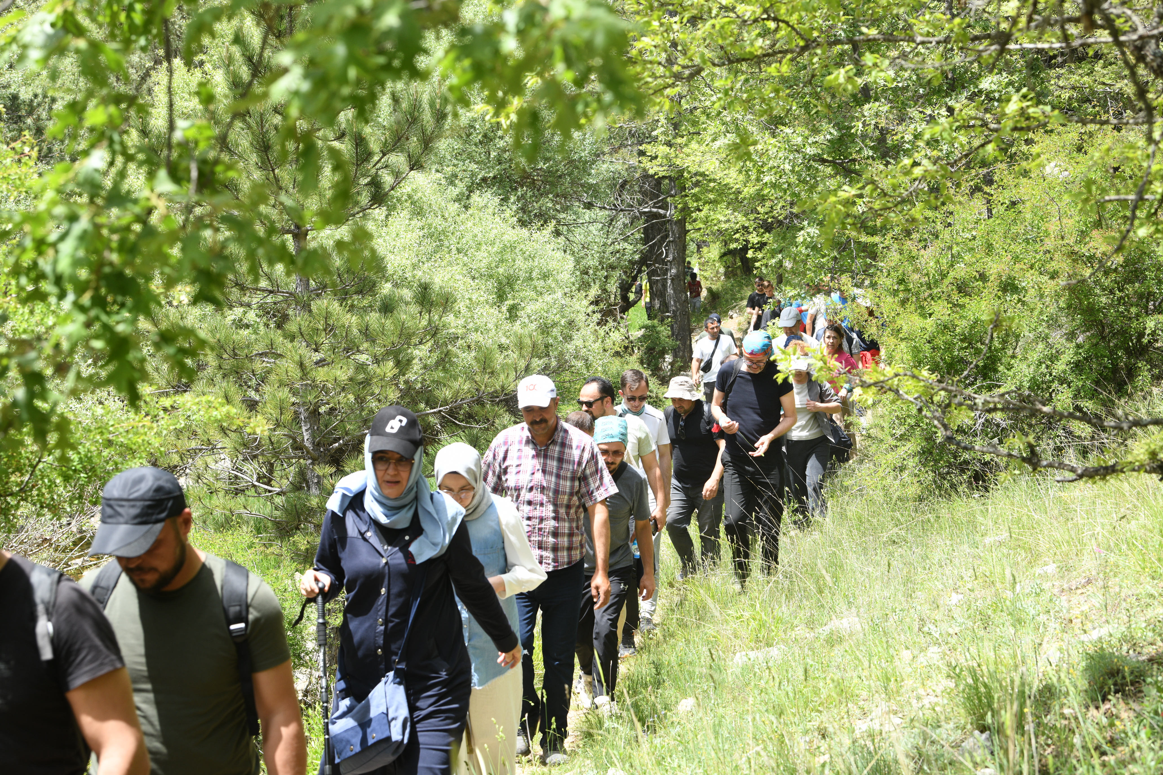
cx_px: 582
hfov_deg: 28.8
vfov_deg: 19.5
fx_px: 2261
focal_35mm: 70
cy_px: 388
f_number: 7.1
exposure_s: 1/250
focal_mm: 70
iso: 320
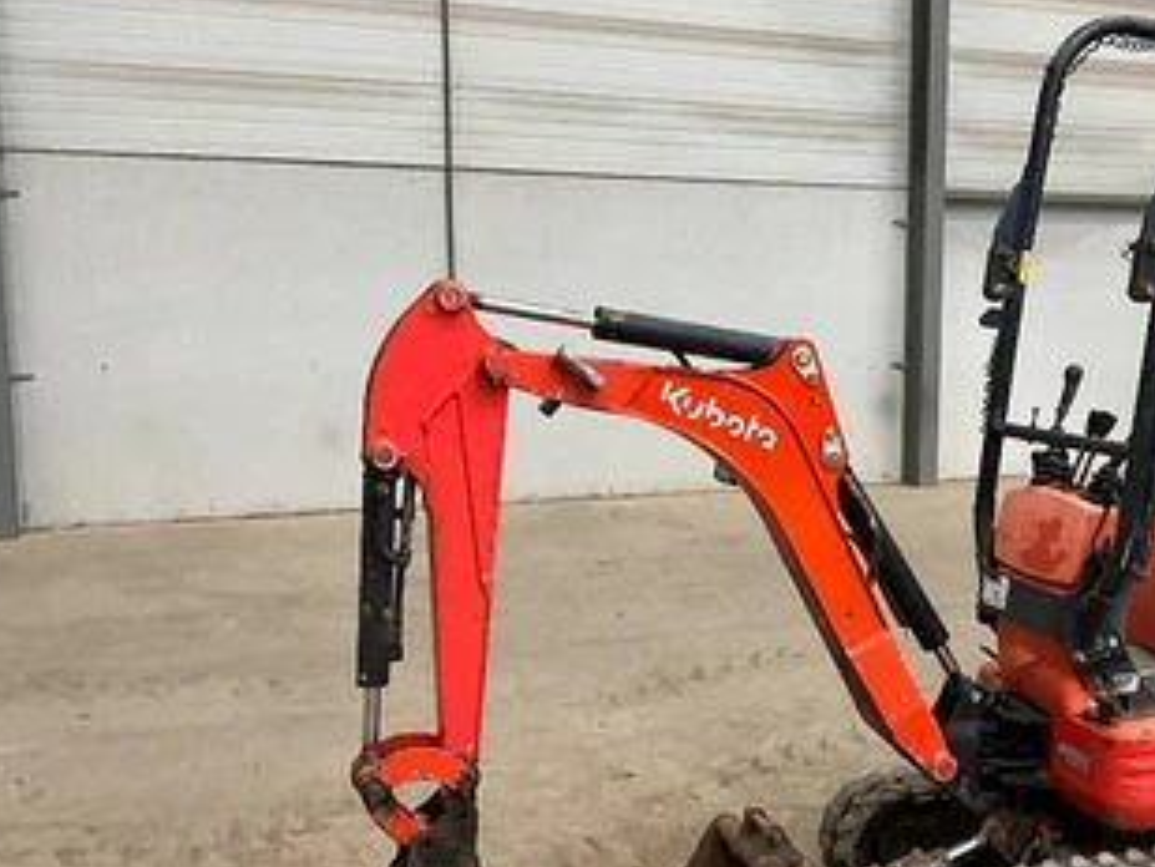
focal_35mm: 45
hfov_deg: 41.1
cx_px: 837
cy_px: 508
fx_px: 1502
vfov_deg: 32.1
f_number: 1.8
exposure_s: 1/60
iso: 160
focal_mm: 3
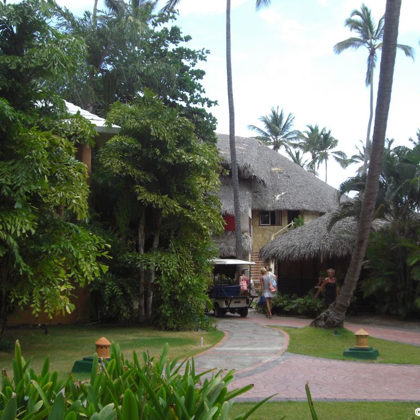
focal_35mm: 45
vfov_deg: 37.6
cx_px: 213
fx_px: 618
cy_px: 210
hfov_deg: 37.6
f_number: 2.7
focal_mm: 6.2
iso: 64
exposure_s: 1/200
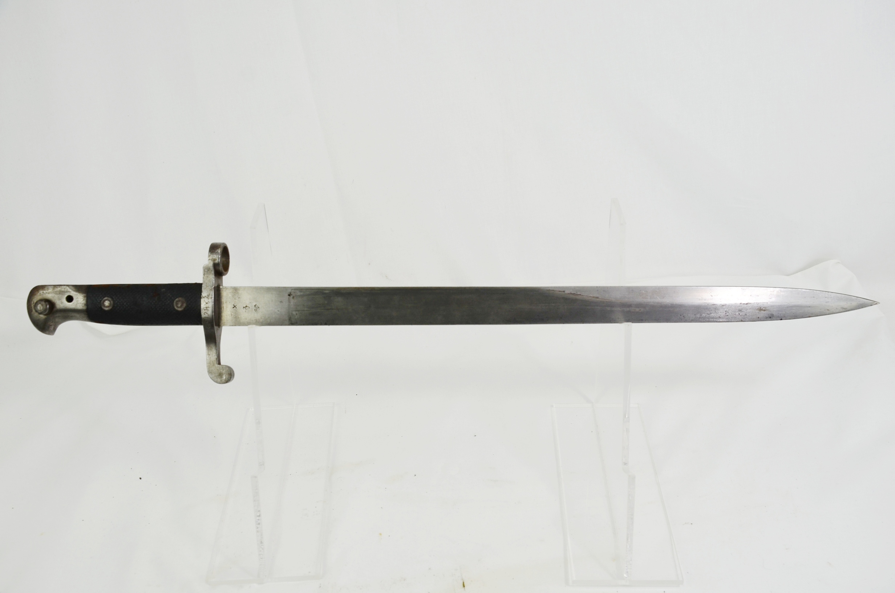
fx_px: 819
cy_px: 296
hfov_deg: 57.3
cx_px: 448
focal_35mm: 33
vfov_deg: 39.8
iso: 200
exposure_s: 1/160
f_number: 6.3
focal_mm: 22
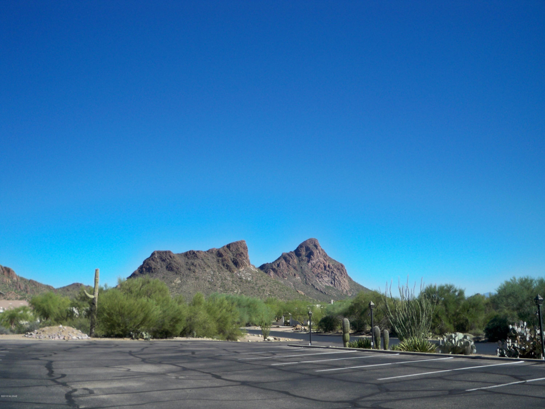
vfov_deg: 40.7
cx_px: 272
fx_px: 551
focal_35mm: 35
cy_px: 204
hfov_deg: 52.6
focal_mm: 6.3
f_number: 4.7
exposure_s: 1/400
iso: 80
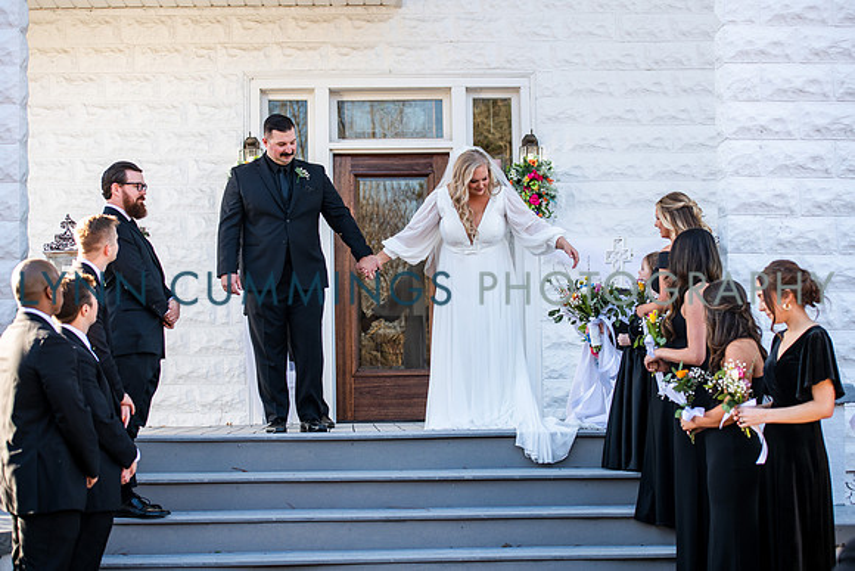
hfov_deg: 28.8
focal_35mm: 70
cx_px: 428
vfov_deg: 19.5
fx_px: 1663
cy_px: 286
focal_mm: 70
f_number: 3.5
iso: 200
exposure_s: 1/320
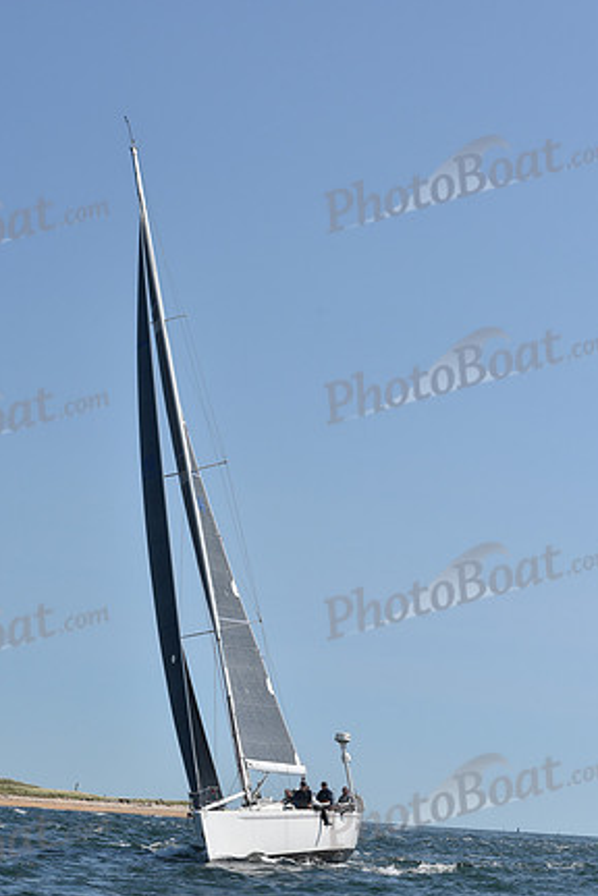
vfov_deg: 21.7
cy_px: 508
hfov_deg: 14.5
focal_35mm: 94
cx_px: 217
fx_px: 2342
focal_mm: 70
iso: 250
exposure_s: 1/1600
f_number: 8
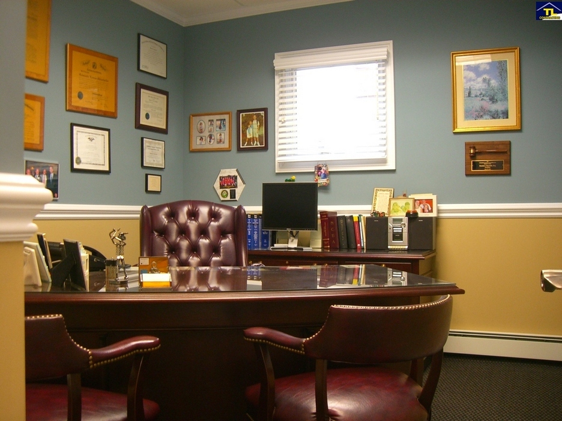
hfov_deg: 49.0
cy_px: 210
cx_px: 281
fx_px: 617
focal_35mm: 38
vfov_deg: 37.7
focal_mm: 6.2
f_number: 2.7
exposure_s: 1/20
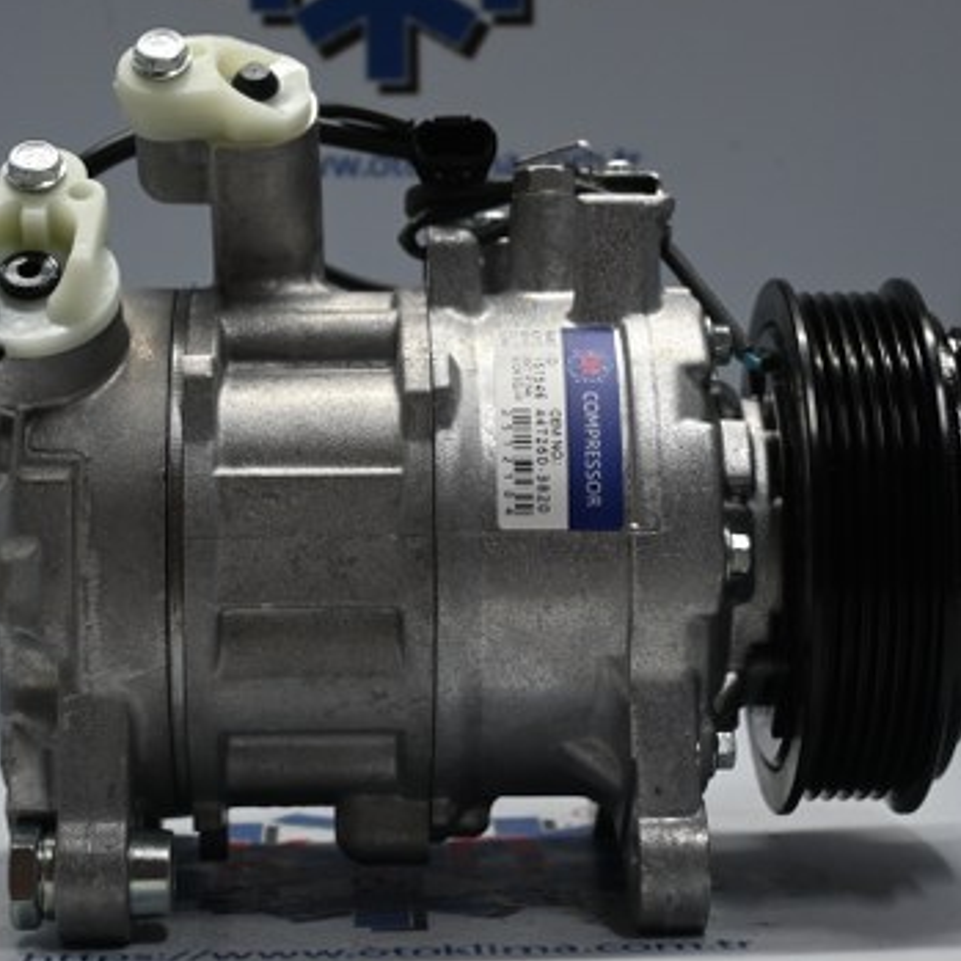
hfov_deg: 19.3
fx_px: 2818
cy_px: 449
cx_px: 427
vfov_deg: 19.3
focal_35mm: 90
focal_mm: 41
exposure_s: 1/60
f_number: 5.6
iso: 720
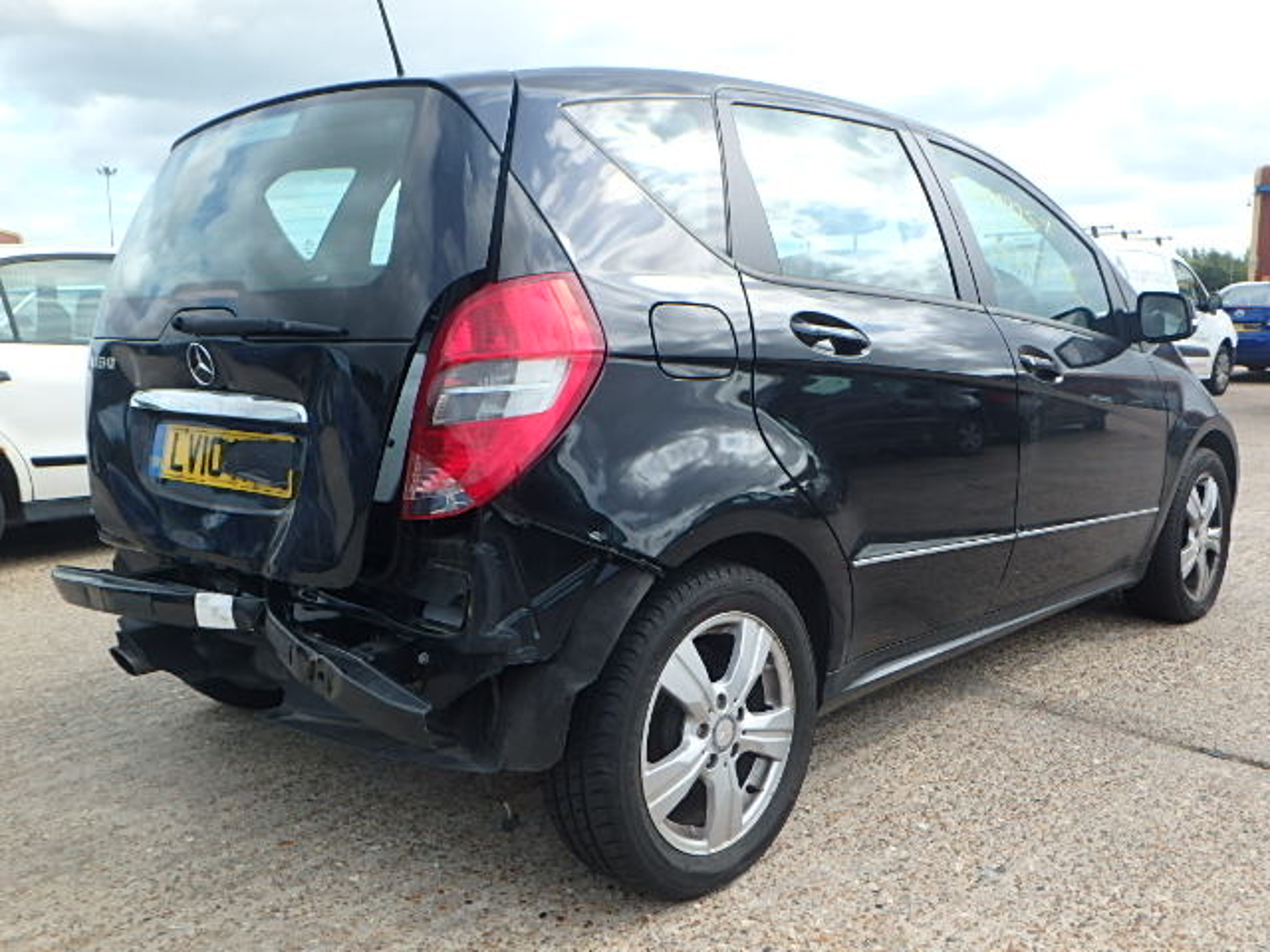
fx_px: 1137
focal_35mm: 31
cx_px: 635
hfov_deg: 58.4
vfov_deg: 45.4
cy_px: 476
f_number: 4.7
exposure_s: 1/320
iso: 125
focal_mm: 5.6
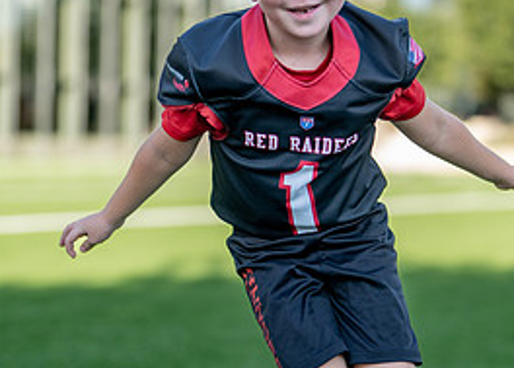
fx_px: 1680
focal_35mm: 115
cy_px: 220
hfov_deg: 17.4
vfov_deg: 12.5
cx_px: 275
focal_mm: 50
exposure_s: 1/2000
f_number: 1.2
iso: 100
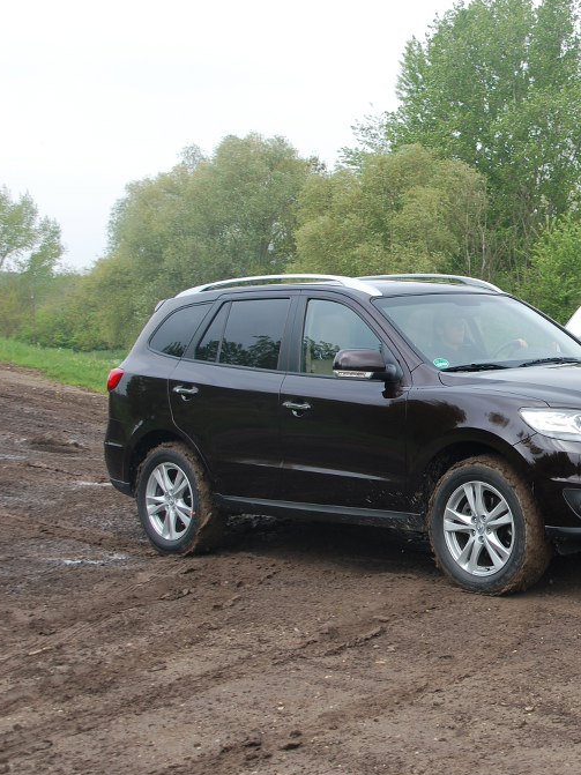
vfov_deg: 29.4
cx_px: 582
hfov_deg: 21.5
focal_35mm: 66
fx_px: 1477
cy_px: 384
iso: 200
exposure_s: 1/250
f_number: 8
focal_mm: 30
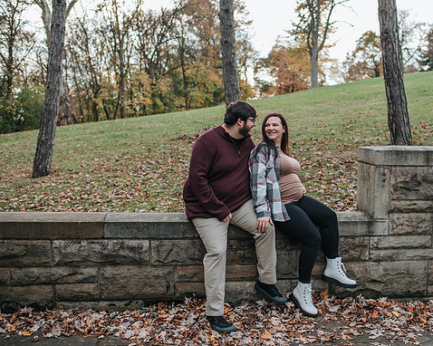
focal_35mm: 43
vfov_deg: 34.9
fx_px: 551
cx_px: 275
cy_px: 172
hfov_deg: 42.5
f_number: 2.8
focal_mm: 35
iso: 125
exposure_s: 1/200
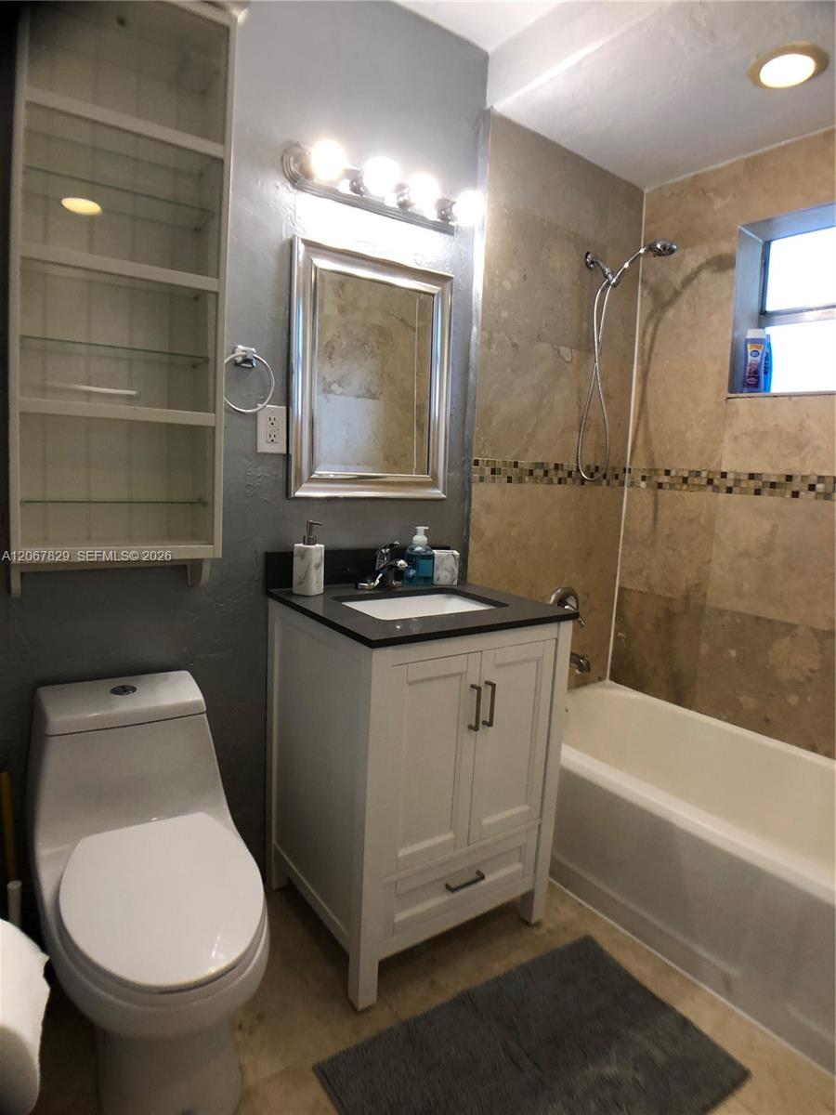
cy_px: 558
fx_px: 902
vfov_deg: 63.4
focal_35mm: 28
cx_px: 418
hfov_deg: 49.7
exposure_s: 1/30
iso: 32
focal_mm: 4
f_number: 1.8
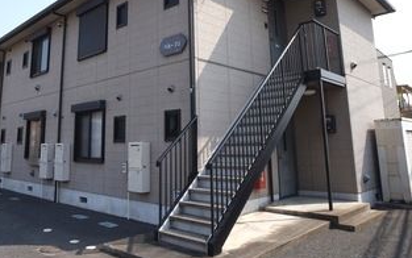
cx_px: 174
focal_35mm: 39
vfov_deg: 32.4
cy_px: 74
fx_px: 438
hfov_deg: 50.2
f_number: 10
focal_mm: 16
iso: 100
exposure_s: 1/125
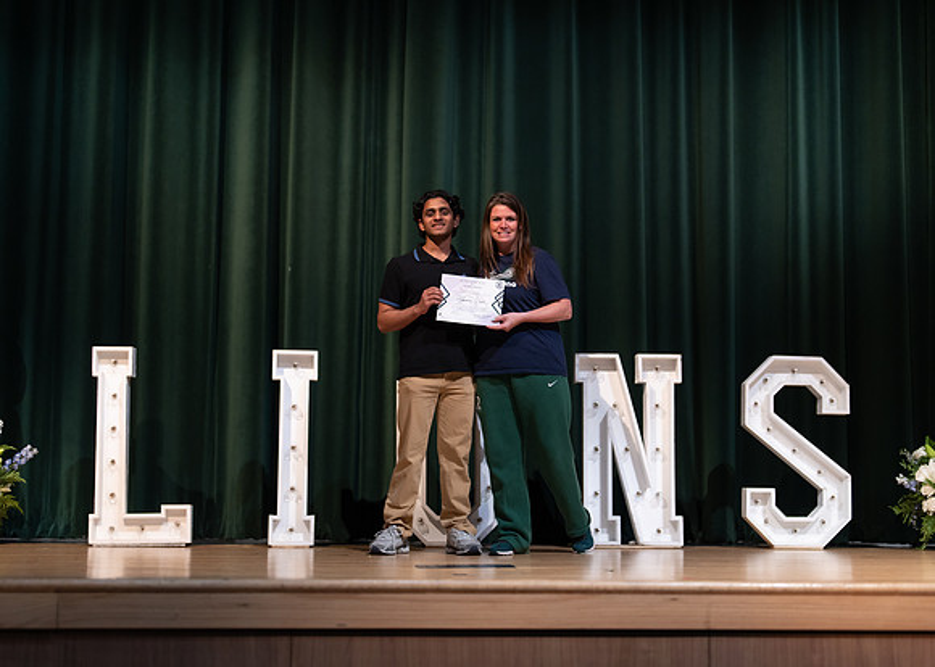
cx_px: 478
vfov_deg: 25.9
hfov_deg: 35.7
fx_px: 1451
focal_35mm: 55
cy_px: 331
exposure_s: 1/320
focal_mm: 50
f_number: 1.2
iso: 640
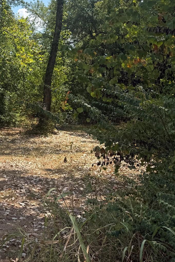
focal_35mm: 50
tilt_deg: +4.7
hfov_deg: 23.4
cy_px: 74
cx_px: -61
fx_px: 364
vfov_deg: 38.8
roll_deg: -0.1
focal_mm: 6.76
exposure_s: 1/3145
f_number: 1.78
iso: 80
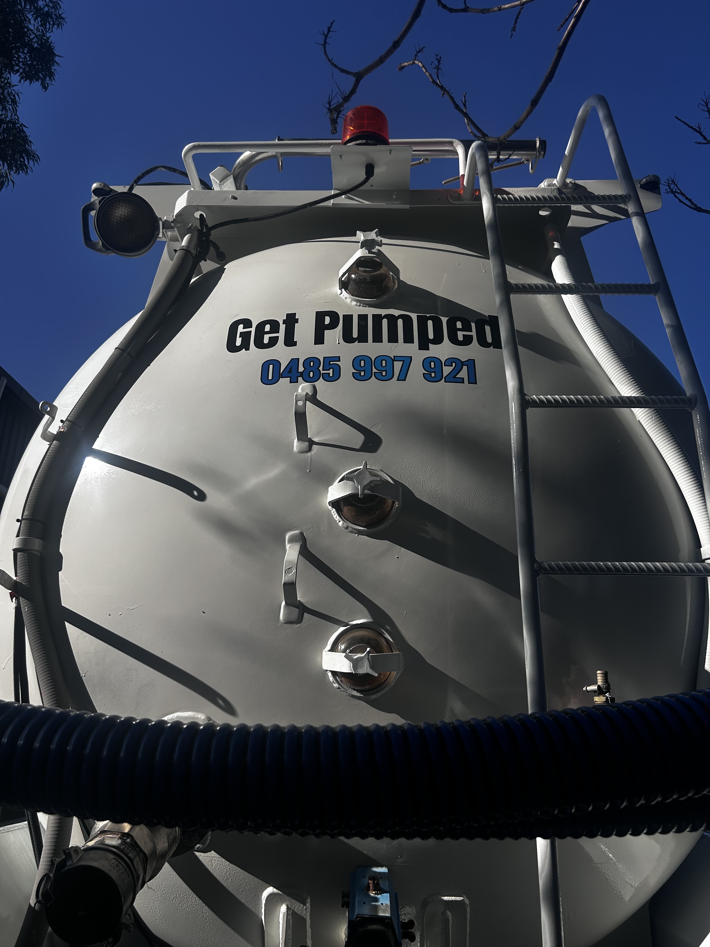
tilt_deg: +19.3
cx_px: 355
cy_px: 474
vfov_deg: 67.3
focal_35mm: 26
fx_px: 711
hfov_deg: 53.1
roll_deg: -3.1
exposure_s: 1/8696
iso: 50
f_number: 1.5
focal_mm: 5.7
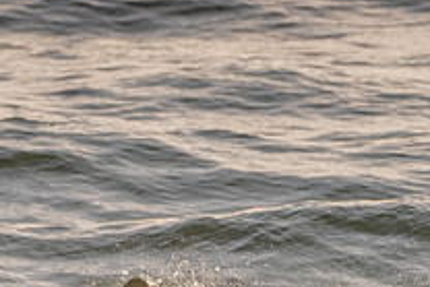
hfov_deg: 1.2
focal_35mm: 1711
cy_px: 326
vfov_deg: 0.8
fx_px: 20450
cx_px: 155
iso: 125
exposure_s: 1/2000
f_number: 5.6
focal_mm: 500
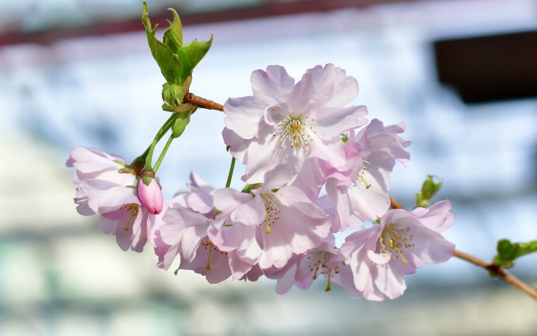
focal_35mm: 90
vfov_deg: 14.5
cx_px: 273
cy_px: 165
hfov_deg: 23.0
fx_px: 1317
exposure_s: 1/400
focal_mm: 50
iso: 160
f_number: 4
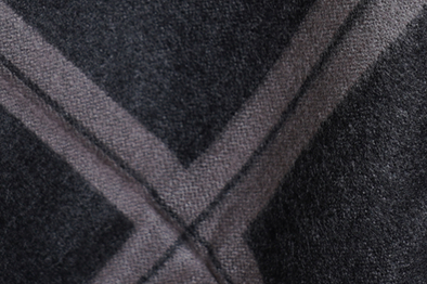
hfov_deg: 12.8
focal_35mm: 160
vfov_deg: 8.5
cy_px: 53
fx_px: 1896
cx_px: 182
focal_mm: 42
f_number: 8
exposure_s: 1/100
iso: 100
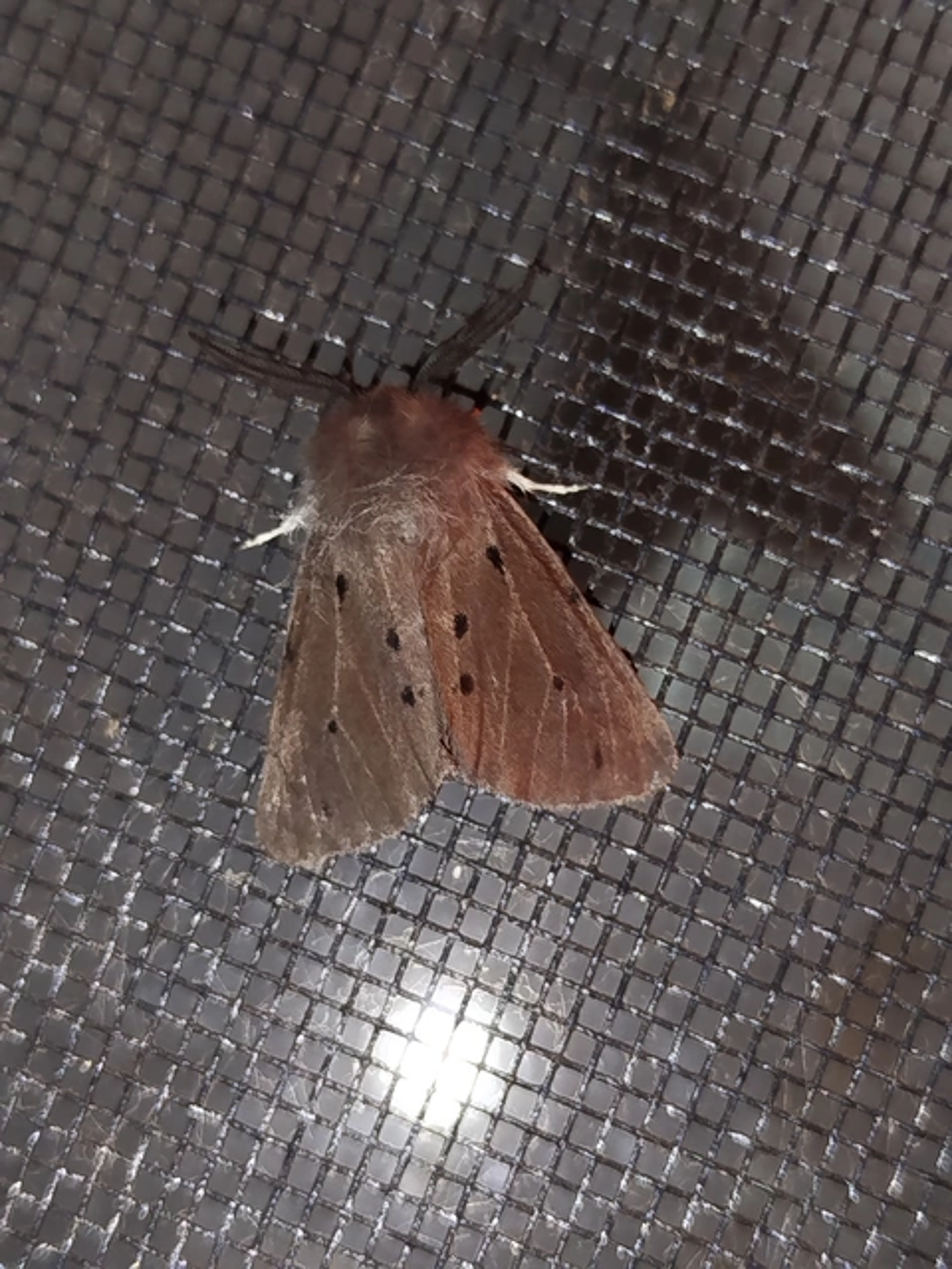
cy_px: 634
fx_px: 2530
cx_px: 476
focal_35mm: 69
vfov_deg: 28.2
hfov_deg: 21.3
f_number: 1.7
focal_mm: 5.31
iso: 160
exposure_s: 1/50
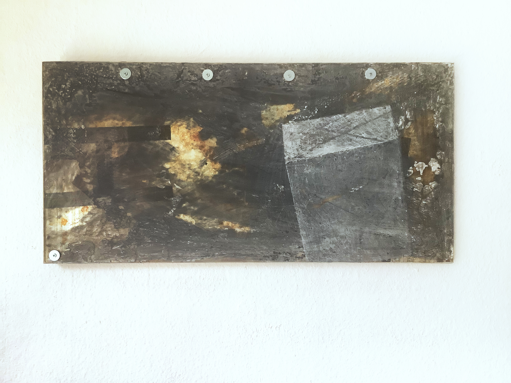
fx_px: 458
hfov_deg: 58.4
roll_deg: +0.1
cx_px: 256
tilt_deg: +0.7
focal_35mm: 31
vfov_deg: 45.4
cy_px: 192
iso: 200
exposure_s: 1/60
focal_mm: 3.3
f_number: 2.4
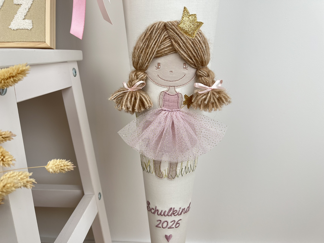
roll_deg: -0.2
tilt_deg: -14.9
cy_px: 122
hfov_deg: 67.3
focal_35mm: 26
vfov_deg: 53.1
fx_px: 243
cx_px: 162
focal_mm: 5.1
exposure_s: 1/133
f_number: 1.6
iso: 32
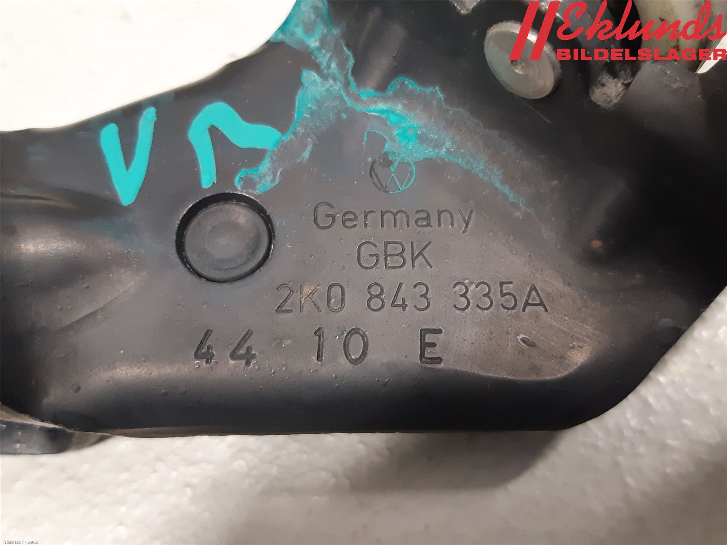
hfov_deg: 67.3
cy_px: 272
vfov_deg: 53.1
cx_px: 364
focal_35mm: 26
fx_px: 546
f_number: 1.7
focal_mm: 3.93
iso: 250
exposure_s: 1/33
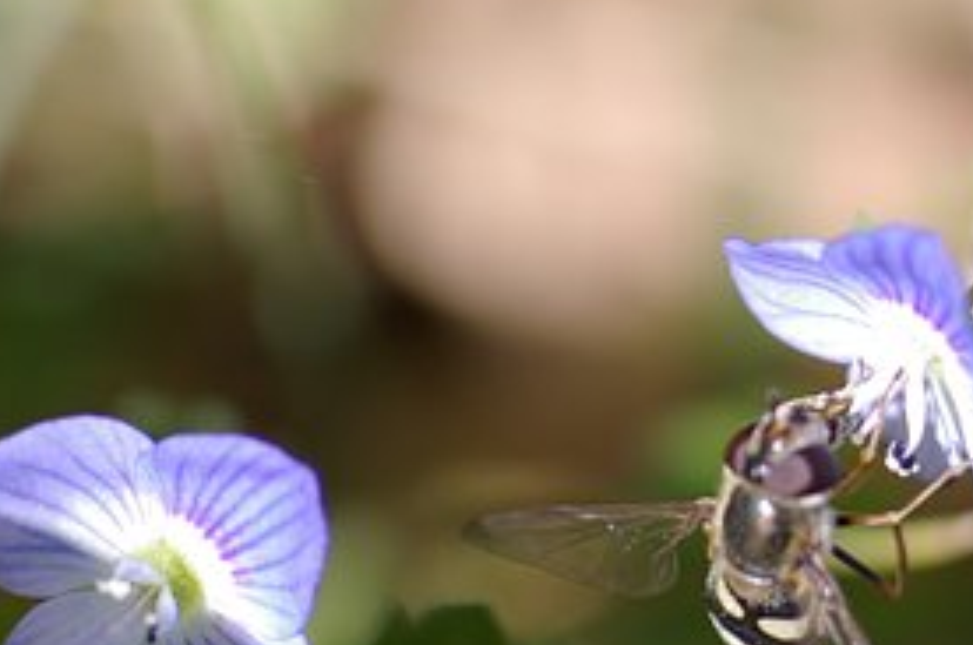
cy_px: 448
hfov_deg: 7.4
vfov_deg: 4.9
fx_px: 7501
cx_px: 885
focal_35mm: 278
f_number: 3.5
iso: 200
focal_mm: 100
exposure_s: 1/350
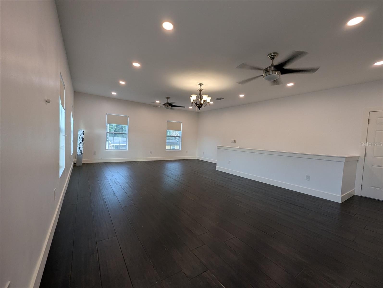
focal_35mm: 13
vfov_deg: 90.1
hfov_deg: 106.1
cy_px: 144
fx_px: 144
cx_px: 192
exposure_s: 1/60
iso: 49
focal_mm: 1.95
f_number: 2.2
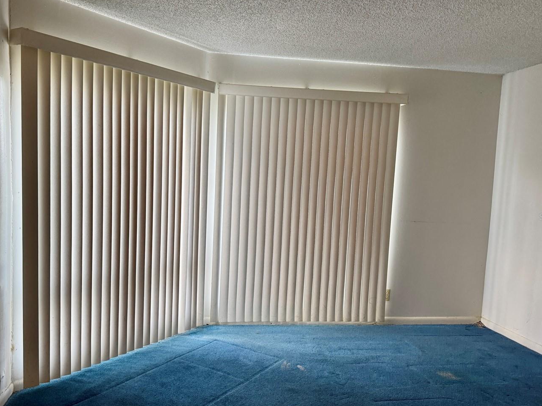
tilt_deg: -4.8
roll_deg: -3.3
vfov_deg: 46.8
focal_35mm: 30
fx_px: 470
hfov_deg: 59.8
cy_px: 217
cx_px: 241
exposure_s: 1/120
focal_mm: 6.76
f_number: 1.78
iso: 200
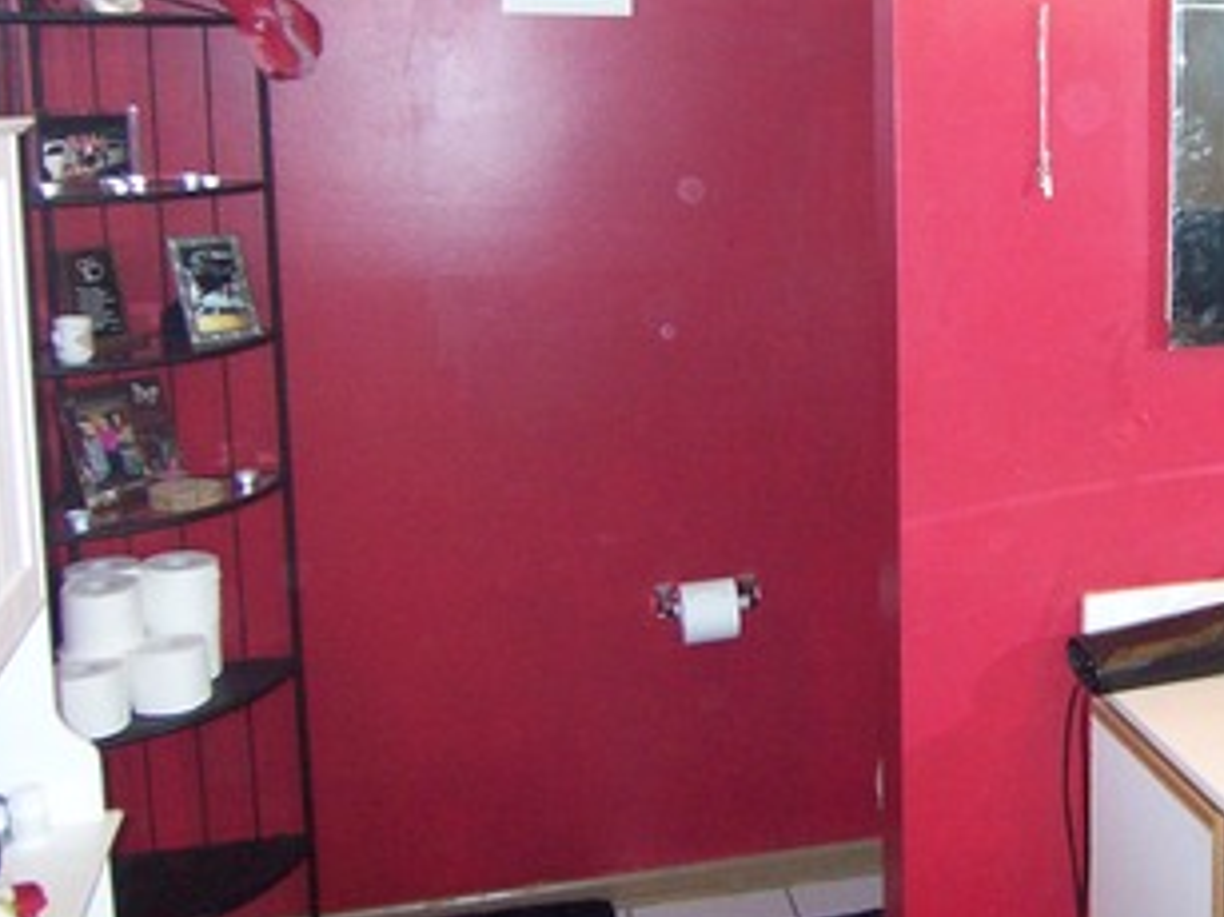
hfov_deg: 37.3
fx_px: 1697
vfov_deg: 30.1
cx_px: 1084
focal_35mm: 48
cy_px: 315
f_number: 2.8
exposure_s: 1/30
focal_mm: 3.8
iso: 200
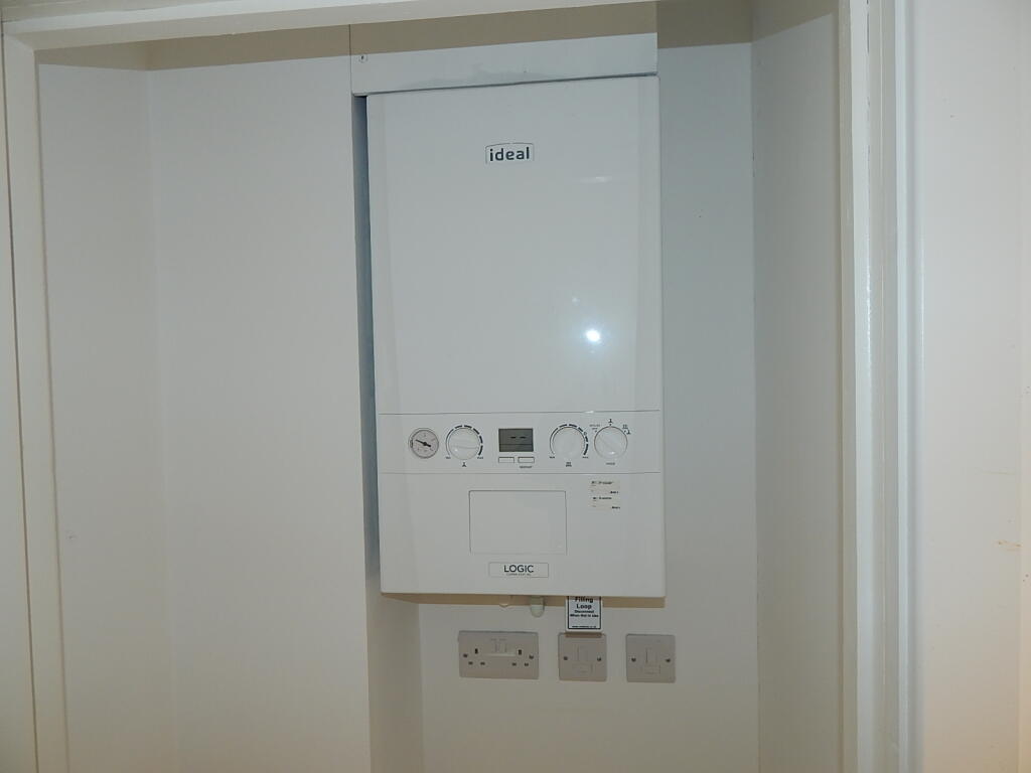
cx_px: 516
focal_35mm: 22
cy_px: 386
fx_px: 655
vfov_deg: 61.1
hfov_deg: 76.4
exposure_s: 1/30
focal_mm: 4
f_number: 3
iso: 125
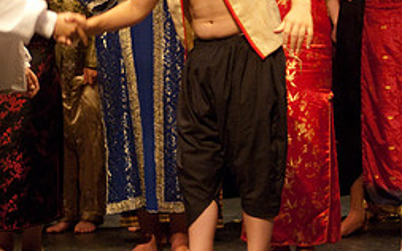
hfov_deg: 13.2
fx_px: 1733
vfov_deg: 8.3
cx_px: 154
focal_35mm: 158
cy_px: 11
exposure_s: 1/125
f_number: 2.8
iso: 1000
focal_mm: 45
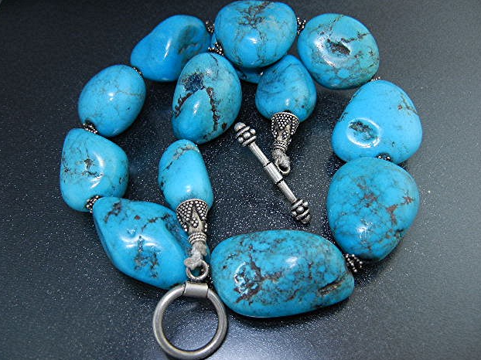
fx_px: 486
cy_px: 185
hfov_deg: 52.6
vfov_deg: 40.7
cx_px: 243
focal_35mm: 35
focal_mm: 6.2
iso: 200
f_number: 3.6
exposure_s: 1/30
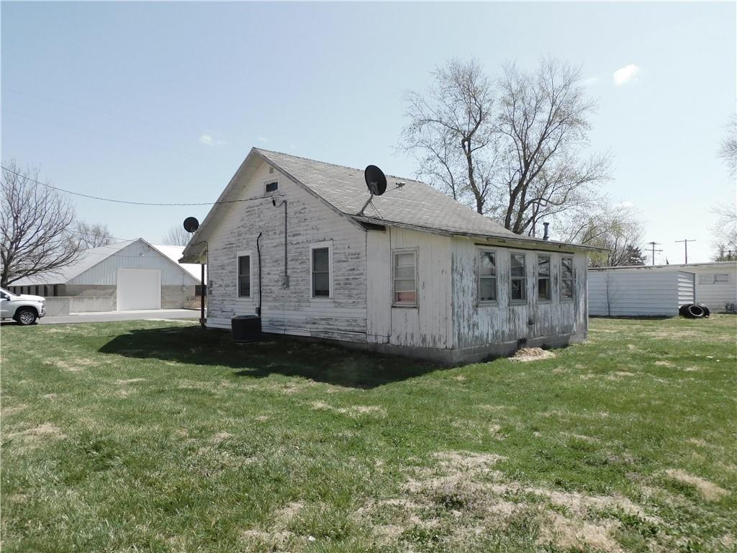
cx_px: 368
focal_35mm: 24
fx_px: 511
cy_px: 276
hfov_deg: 71.6
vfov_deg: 56.8
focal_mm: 4.3
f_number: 3.3
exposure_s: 1/1250
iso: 125
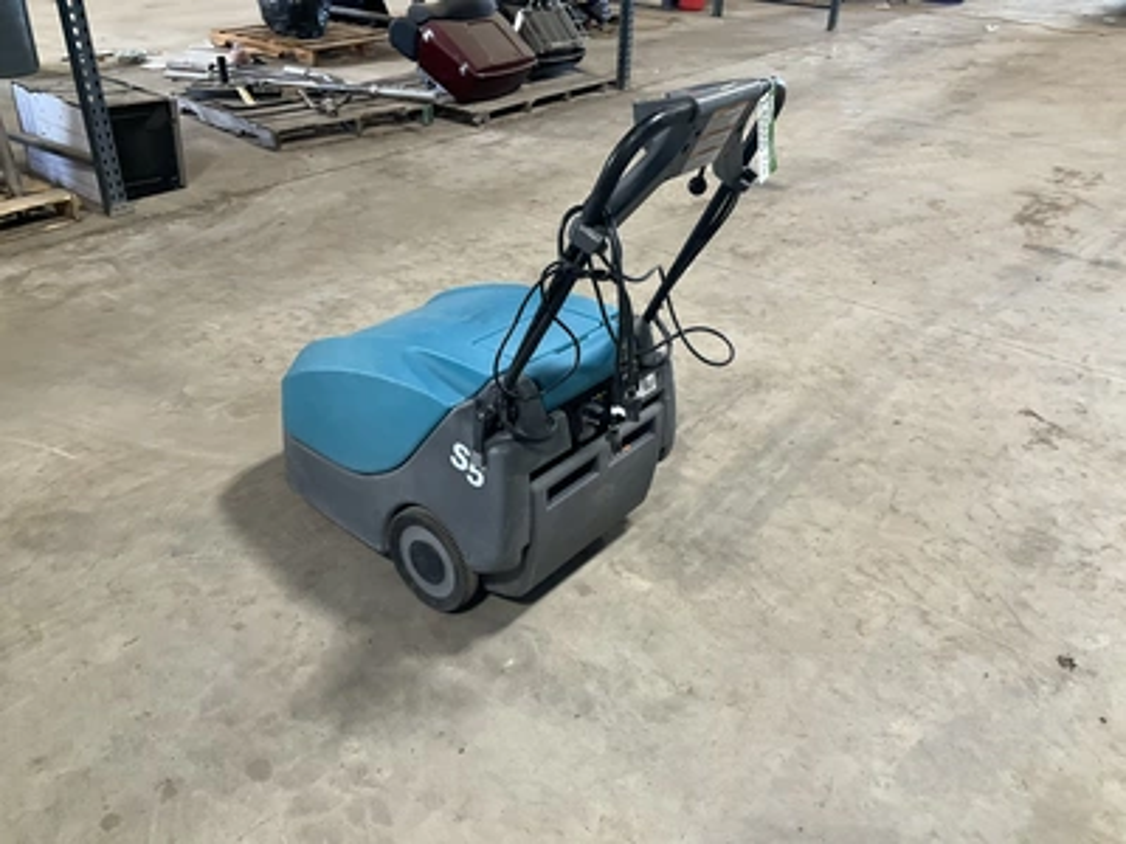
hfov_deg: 61.7
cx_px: 563
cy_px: 422
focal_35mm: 29
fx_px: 943
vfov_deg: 48.2
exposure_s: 1/60
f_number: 1.8
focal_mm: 3
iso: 100
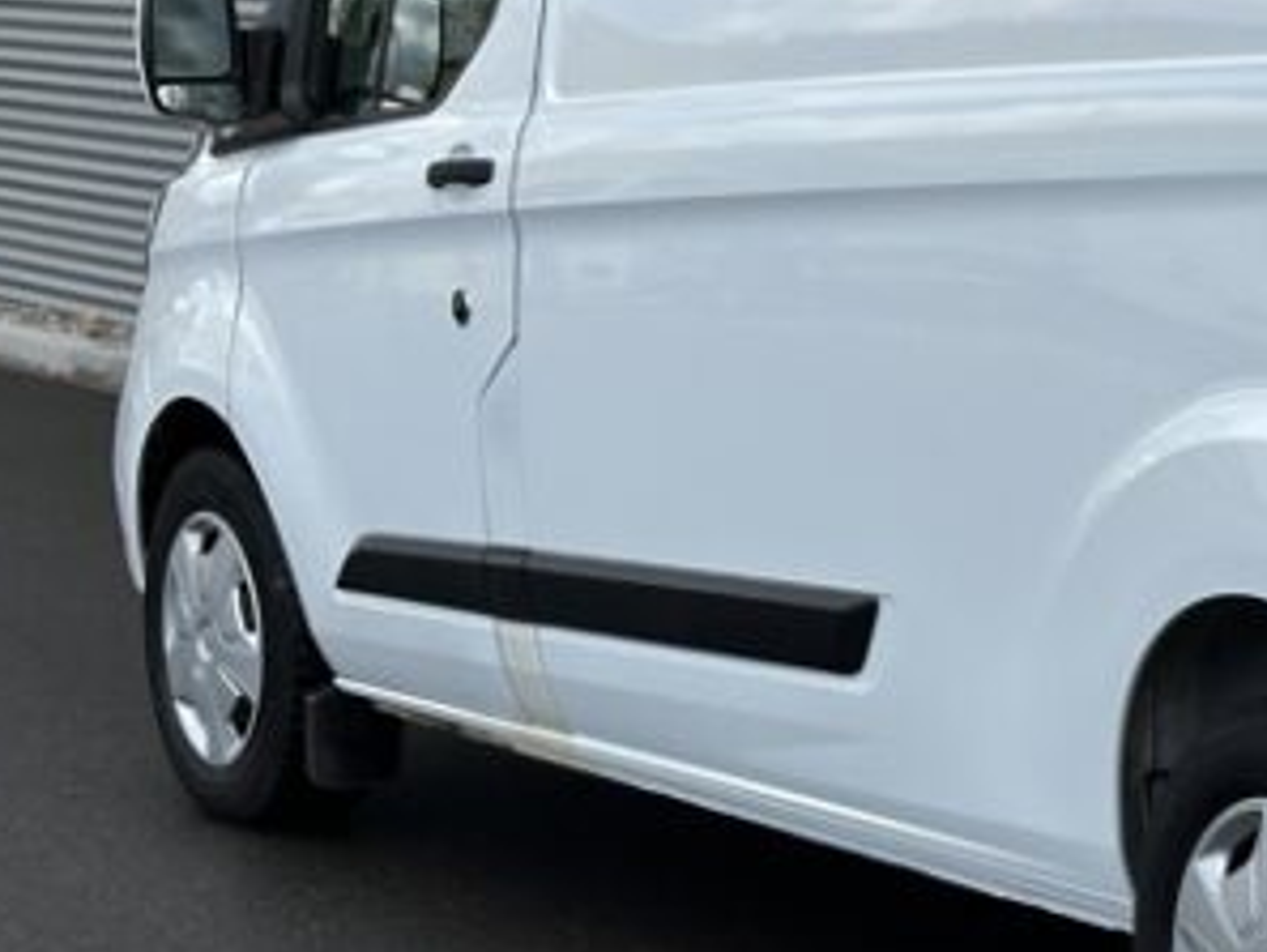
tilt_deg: -5.0
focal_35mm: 124
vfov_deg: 12.0
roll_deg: -0.5
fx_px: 4540
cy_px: 388
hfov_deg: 15.2
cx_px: 1578
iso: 64
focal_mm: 6.86
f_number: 1.78
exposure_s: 1/2809
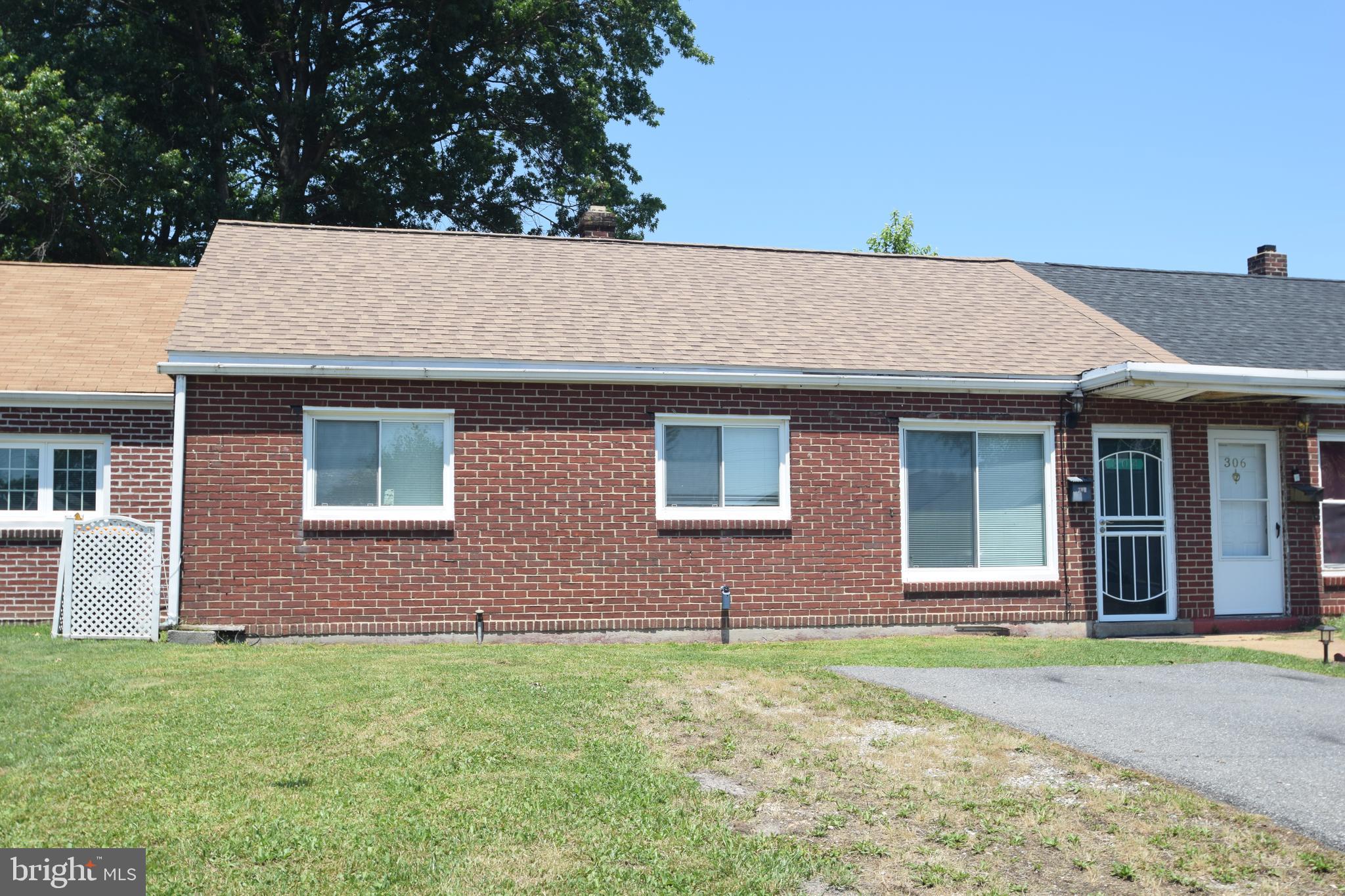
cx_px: 672
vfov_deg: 36.9
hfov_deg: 53.1
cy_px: 448
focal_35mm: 36
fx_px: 1345
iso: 200
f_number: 8
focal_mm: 24
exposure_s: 1/250
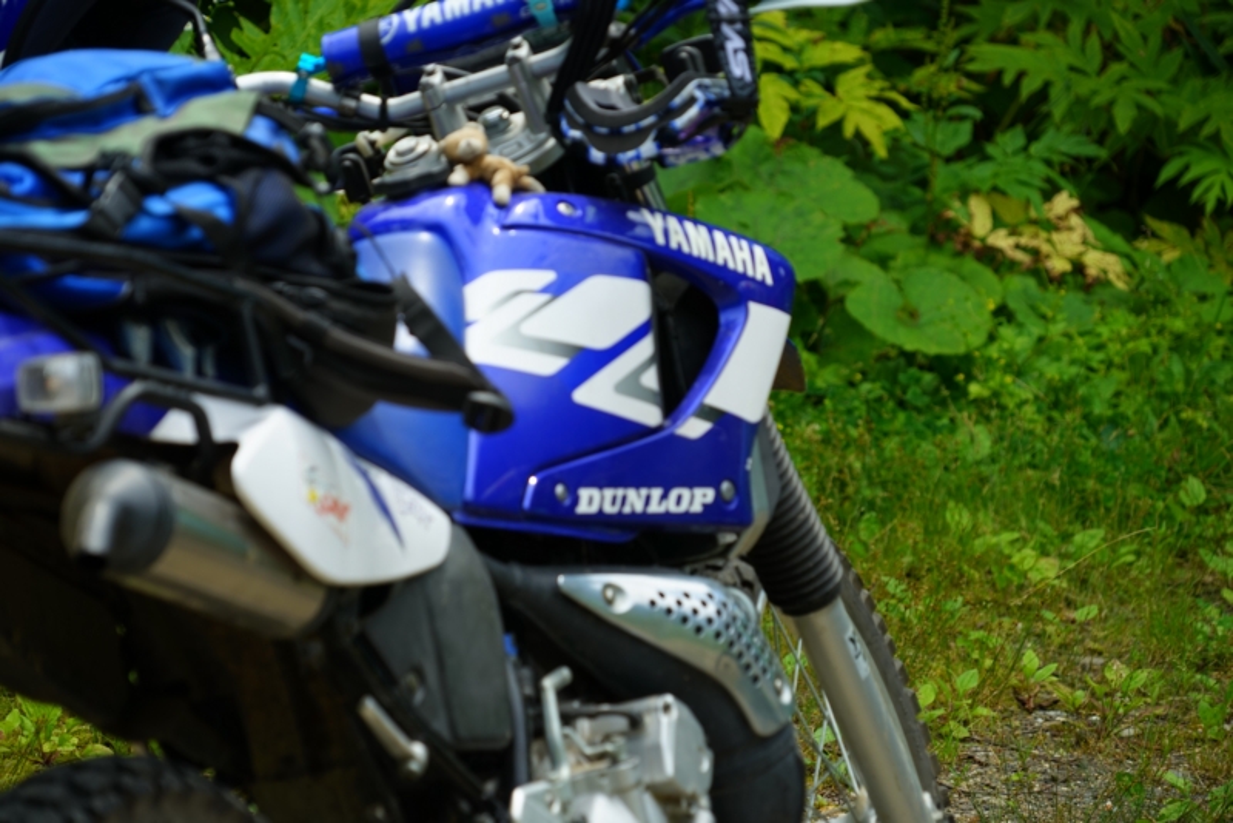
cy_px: 412
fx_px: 6098
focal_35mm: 178
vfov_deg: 7.7
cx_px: 616
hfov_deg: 11.5
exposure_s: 1/250
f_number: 6.7
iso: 100
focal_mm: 178
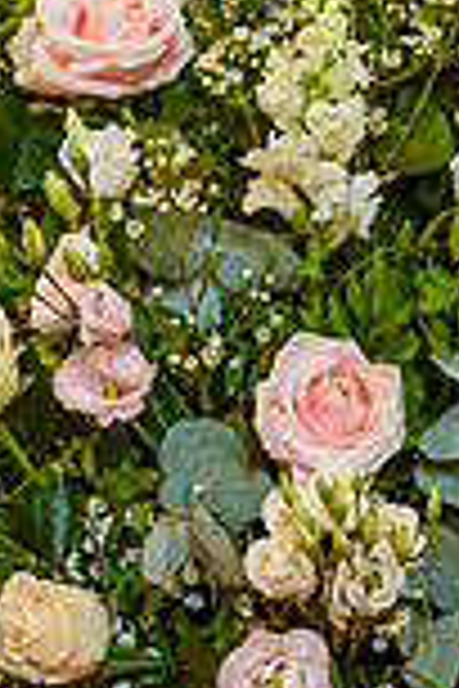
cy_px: 220
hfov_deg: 7.3
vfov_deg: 10.9
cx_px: 342
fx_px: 3614
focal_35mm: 189
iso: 250
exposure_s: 1/100
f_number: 2
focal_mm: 50
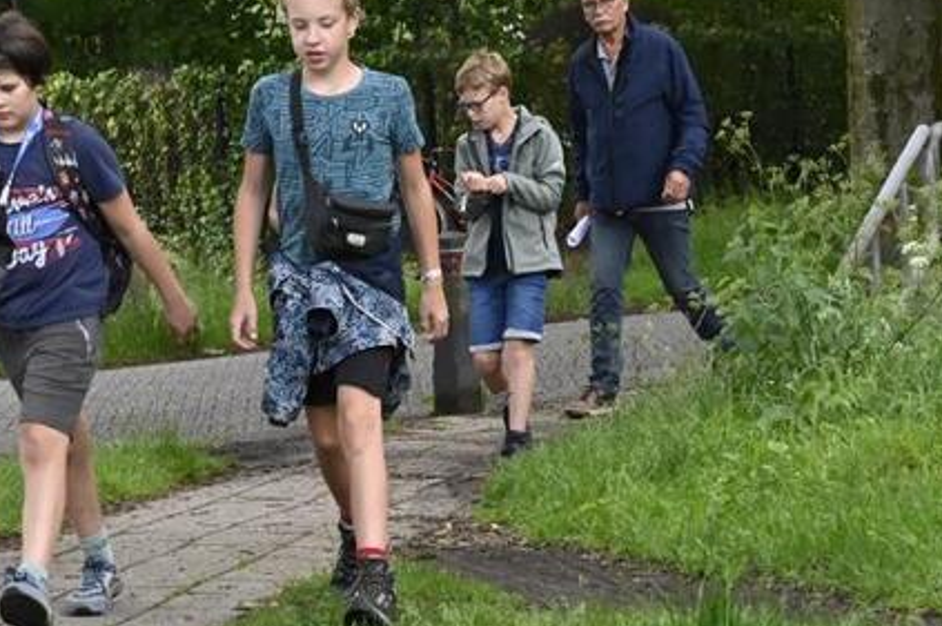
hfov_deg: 12.5
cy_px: 202
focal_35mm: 164
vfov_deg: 8.3
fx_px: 4286
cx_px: 401
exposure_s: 1/1000
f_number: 9
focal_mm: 70
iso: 8000
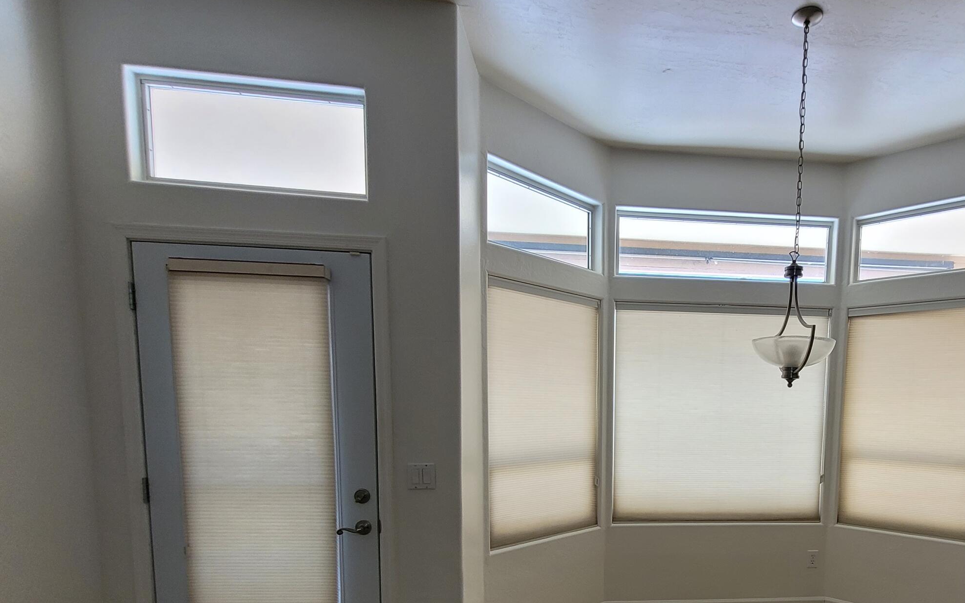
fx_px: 552
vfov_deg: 54.0
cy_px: 467
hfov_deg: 79.4
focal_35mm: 21
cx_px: 648
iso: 80
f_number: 2.2
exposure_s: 1/120
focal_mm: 1.74
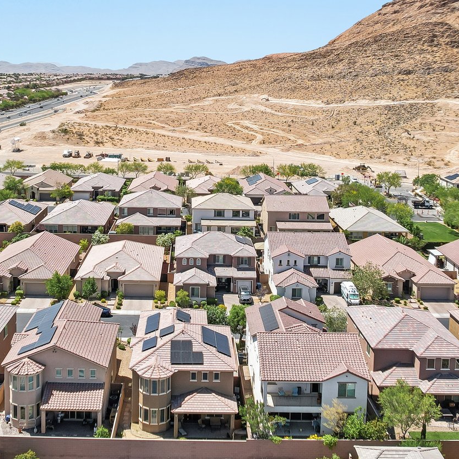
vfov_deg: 36.2
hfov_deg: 36.7
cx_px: 189
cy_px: 129
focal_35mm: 46
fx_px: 690
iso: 100
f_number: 2.8
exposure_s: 1/1500
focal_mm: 8.4
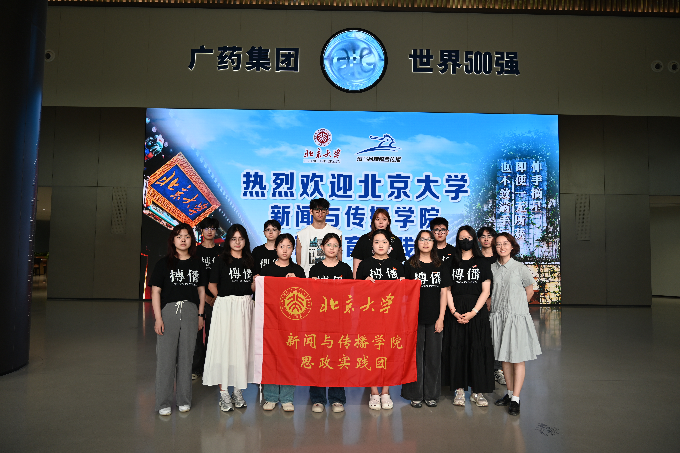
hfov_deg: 73.7
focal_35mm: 24
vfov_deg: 53.1
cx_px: 340
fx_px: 453
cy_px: 226
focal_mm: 24
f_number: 4.5
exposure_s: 1/80
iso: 125
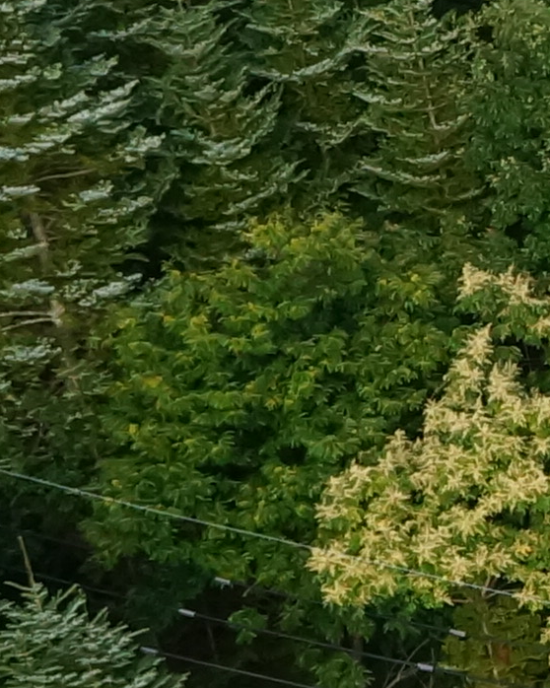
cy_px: 182
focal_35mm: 198
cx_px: 2291
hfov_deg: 6.3
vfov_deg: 9.7
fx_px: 4031
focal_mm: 20
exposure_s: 1/320
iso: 800
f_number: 9
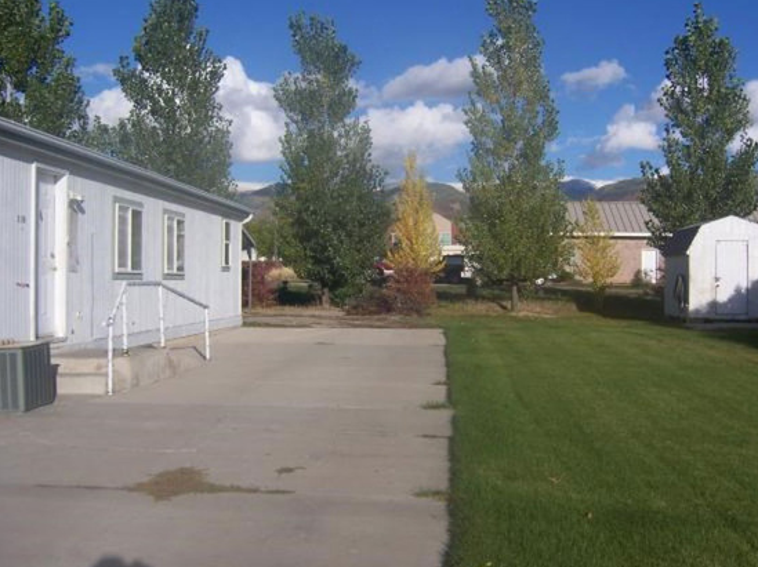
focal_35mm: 42
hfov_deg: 44.8
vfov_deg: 34.3
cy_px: 268
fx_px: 919
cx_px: 395
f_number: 4.5
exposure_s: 1/800
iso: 80
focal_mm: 6.2
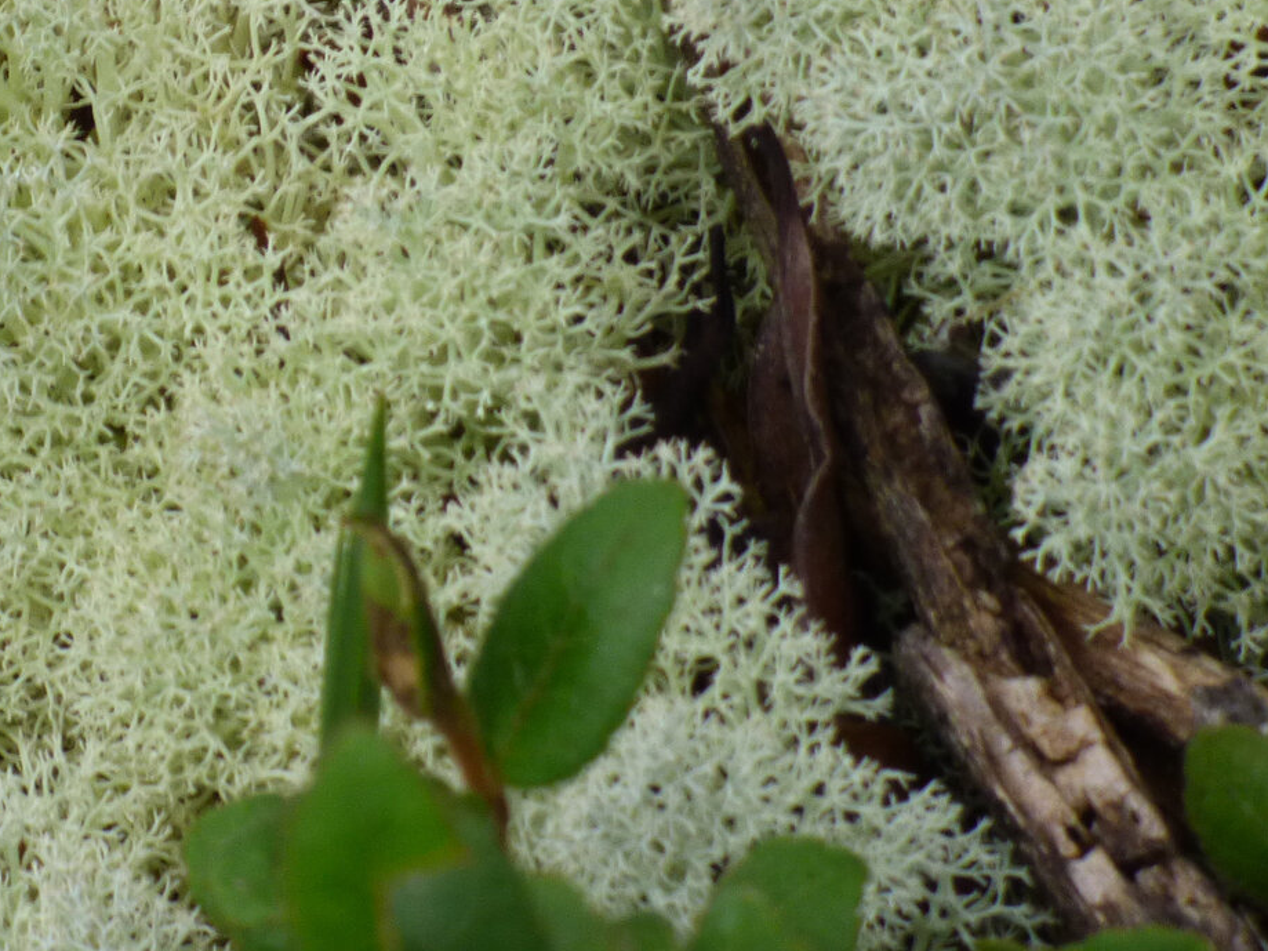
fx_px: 27726
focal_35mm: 757
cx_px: -41
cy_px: -120
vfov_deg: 2.0
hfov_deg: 2.6
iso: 125
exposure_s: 1/80
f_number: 5.5
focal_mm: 49.1
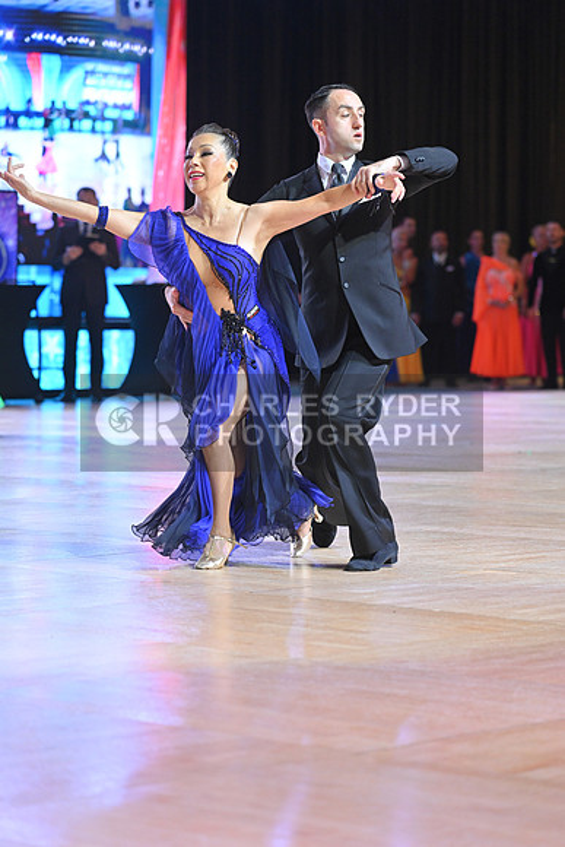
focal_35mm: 125
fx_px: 2941
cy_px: 424
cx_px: 282
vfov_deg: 16.4
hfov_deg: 11.0
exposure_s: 1/250
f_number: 4
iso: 2000
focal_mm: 125
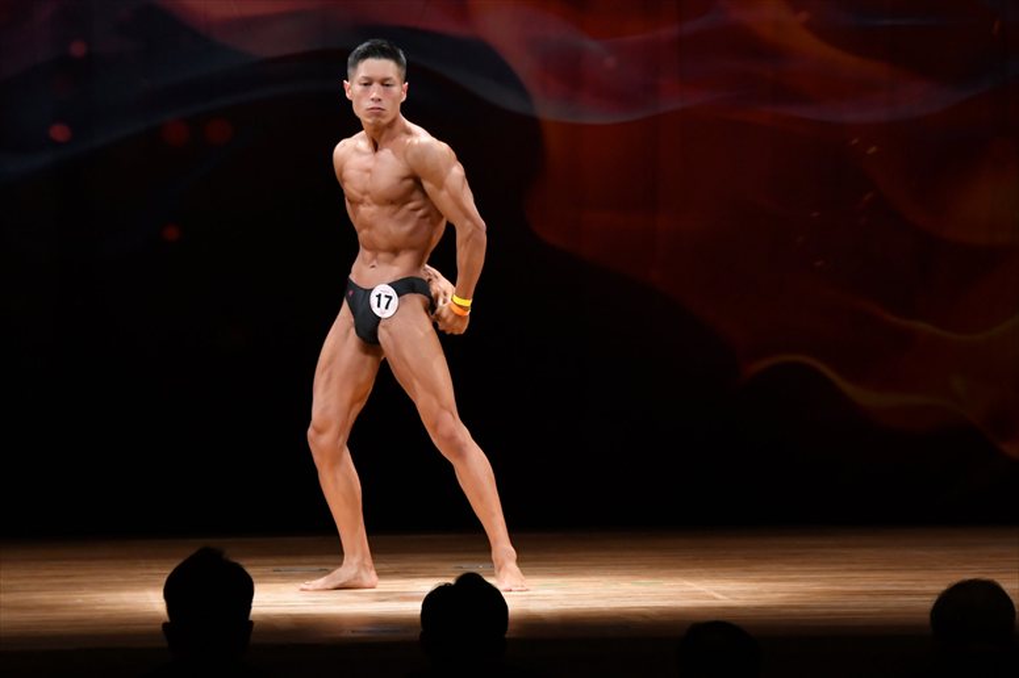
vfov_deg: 5.7
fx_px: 6790
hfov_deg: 8.6
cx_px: 510
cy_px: 339
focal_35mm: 240
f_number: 5.6
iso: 3200
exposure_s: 1/400
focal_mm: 160
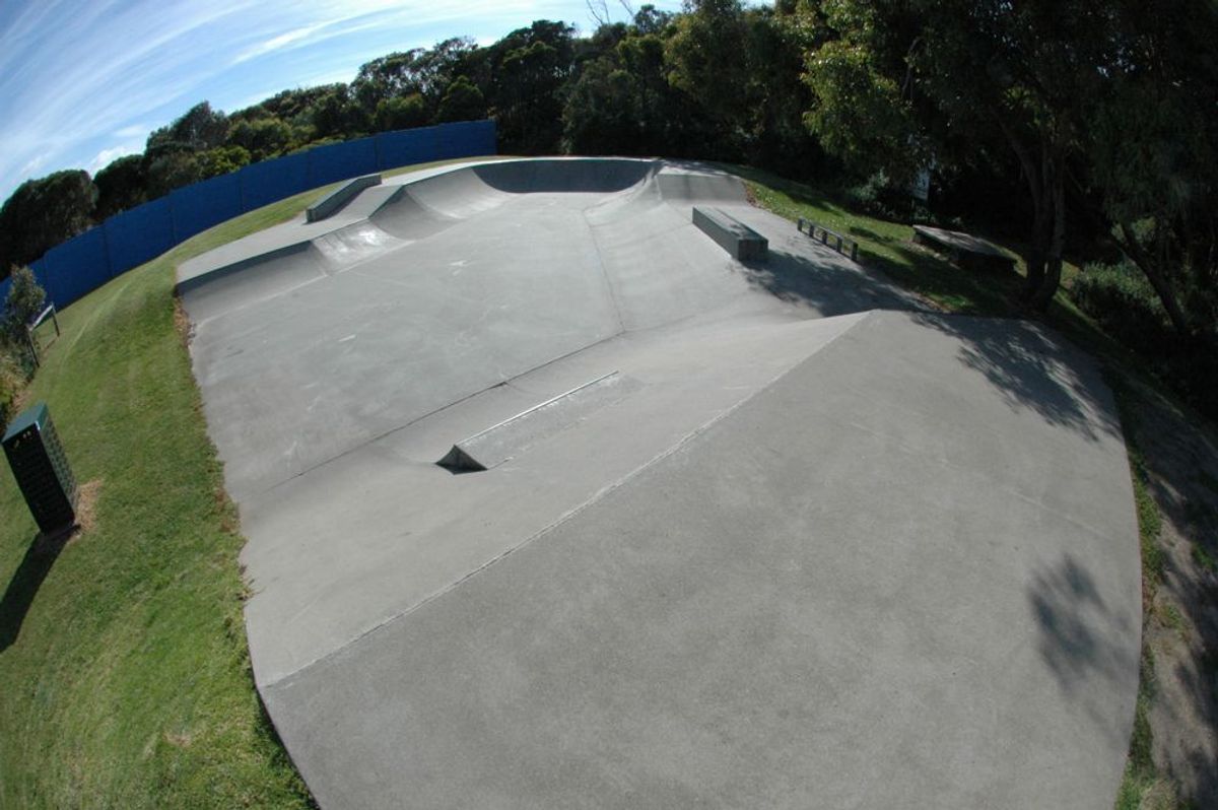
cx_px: 609
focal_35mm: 16
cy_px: 405
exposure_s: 1/800
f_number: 14
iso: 800
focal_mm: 10.5
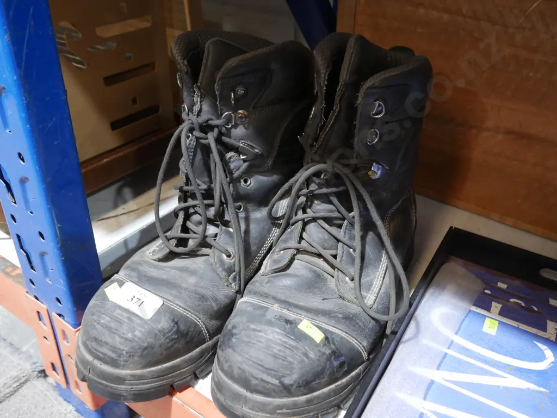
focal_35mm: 32
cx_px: 278
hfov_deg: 56.8
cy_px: 209
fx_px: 515
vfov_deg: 44.2
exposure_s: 1/60
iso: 1600
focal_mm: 16
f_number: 4
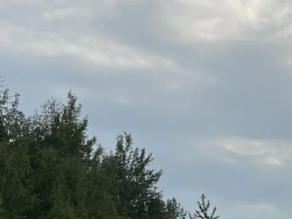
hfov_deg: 14.4
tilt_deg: +8.2
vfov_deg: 11.1
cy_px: 275
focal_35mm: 131
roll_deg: +0.1
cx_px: 393
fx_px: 1105
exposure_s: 1/3300
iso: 32
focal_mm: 4.2
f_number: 1.6
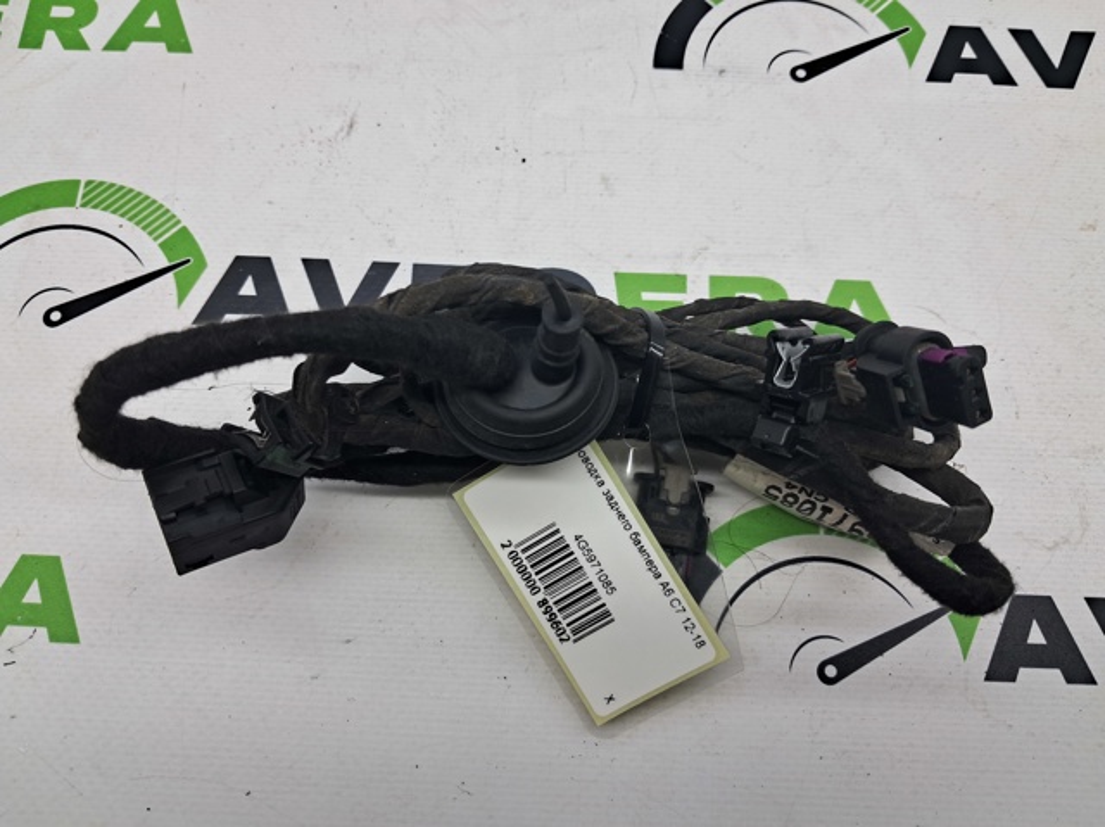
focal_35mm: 27
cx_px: 552
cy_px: 414
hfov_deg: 65.4
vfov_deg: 51.3
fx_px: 861
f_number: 1.8
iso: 50
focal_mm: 4
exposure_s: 1/100
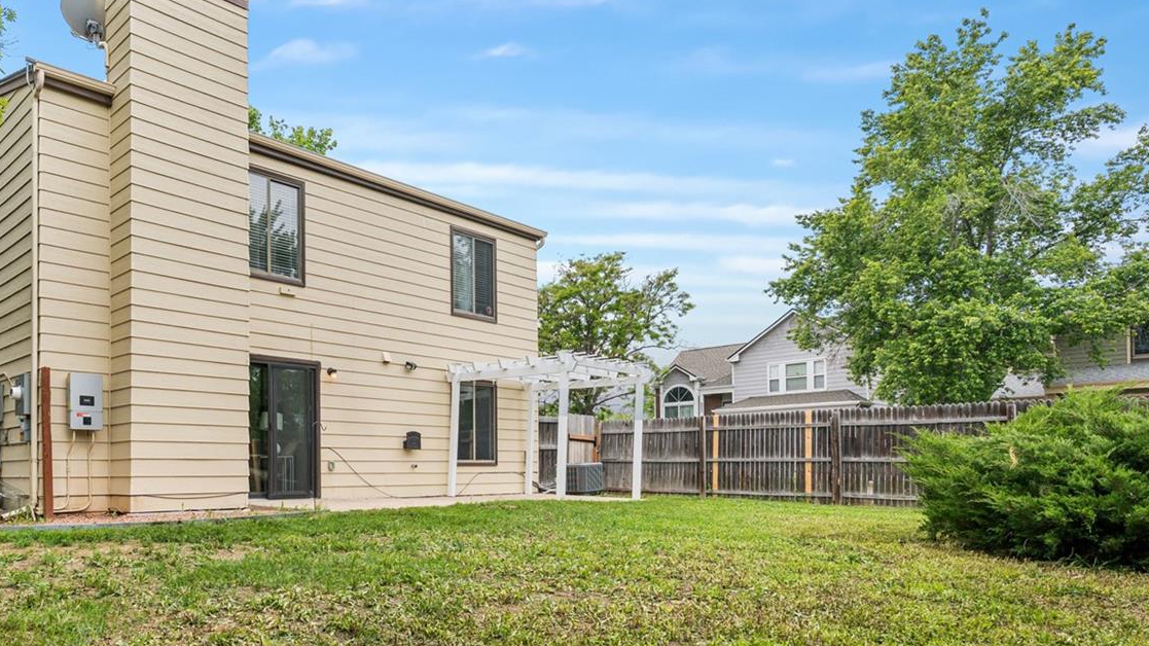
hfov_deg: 73.3
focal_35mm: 24
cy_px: 346
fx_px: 731
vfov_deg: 47.6
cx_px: 358
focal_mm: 16
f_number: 8
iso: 160
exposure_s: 1/320
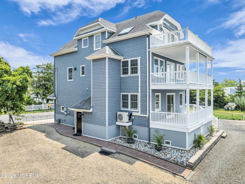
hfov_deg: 71.6
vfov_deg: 56.8
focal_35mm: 24
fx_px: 170
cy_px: 92
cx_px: 122
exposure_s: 1/3200
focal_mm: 12.29
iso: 140
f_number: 2.8
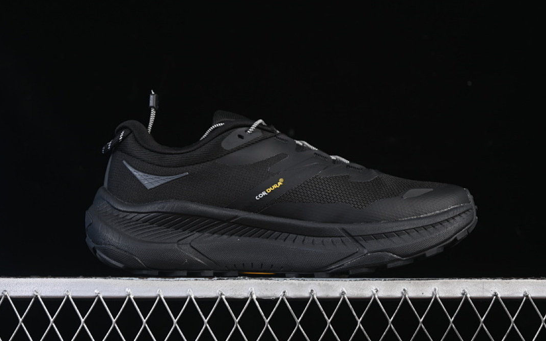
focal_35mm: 77
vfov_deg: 16.9
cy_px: 163
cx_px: 271
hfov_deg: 26.8
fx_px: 1146
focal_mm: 50
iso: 160
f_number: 6.3
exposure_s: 1/60
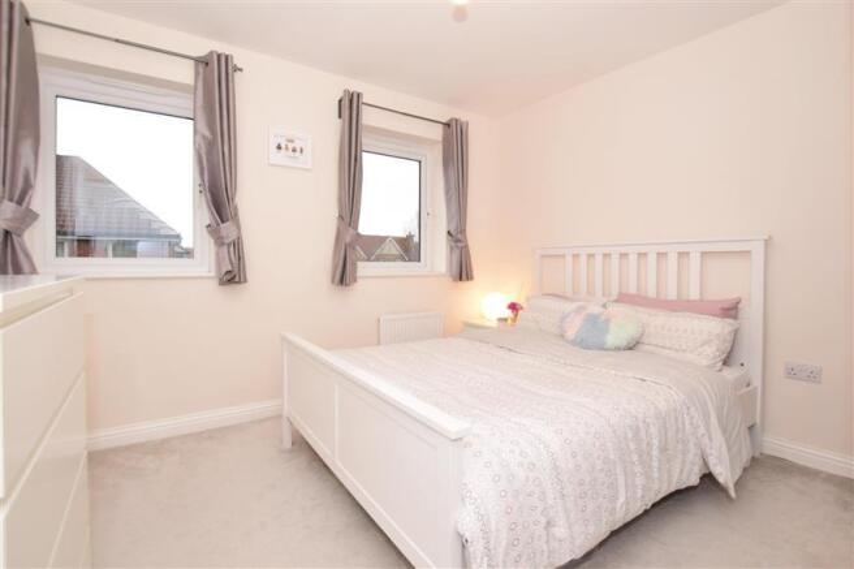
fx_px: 356
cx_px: 427
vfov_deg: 77.3
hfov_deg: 100.4
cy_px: 284
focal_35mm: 15
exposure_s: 1/50
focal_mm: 10
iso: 400
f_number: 5.6
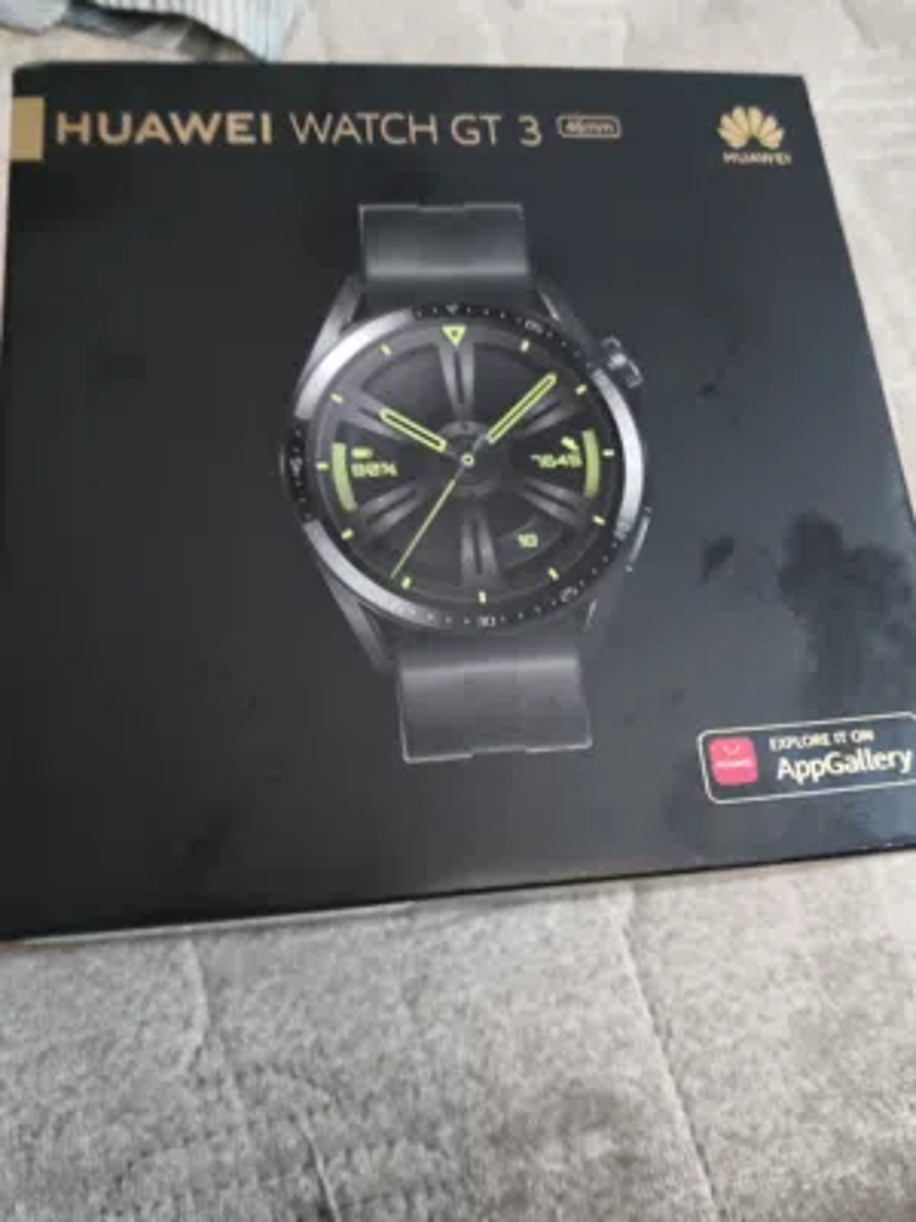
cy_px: 611
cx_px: 458
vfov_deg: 73.9
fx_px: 811
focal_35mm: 23
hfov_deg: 58.9
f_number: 1.6
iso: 4096
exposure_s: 1/16.7
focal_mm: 4.09
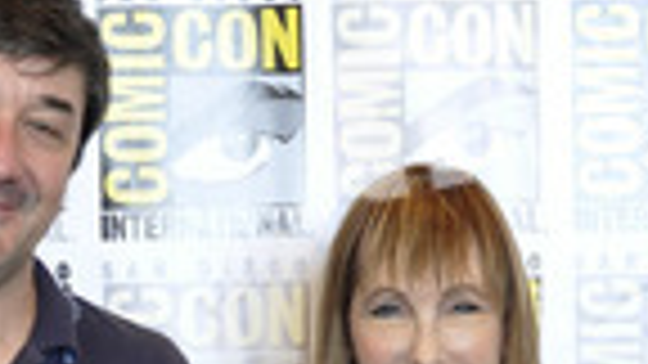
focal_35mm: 105
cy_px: 768
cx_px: 155
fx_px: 1804
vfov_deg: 10.4
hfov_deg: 20.2
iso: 1000
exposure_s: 1/100
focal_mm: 24
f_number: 4.5
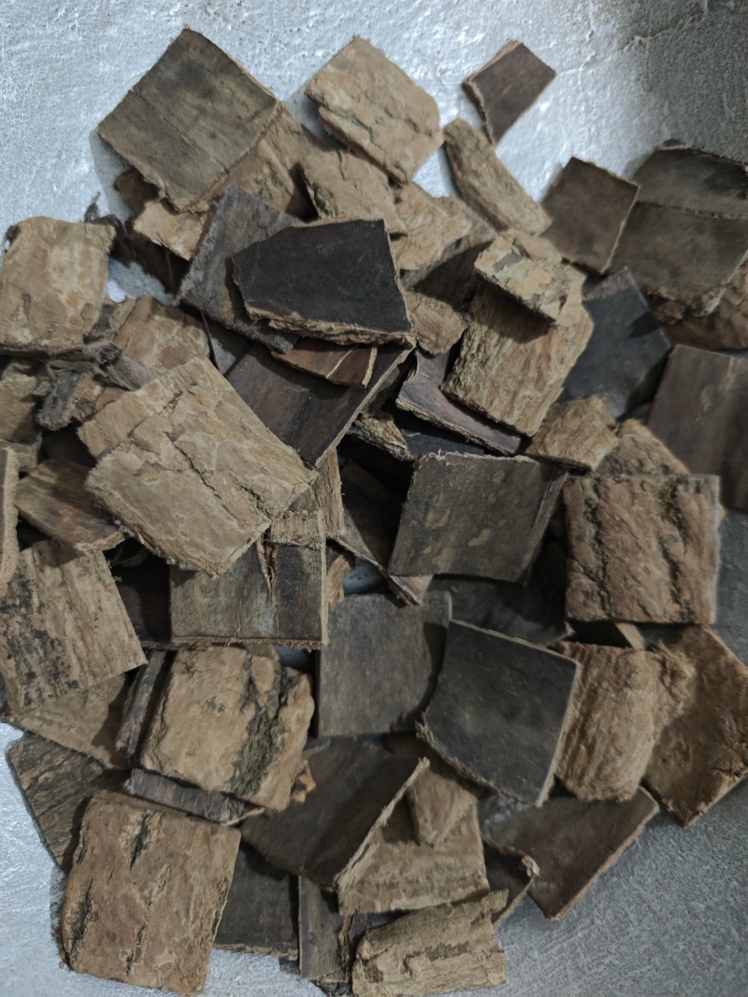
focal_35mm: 24
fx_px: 692
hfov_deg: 56.8
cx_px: 374
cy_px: 498
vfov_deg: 71.6
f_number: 1.6
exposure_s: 1/33.3
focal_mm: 5.84
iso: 800
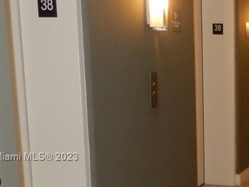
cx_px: 309
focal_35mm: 77
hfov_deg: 23.0
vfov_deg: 18.9
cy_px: 157
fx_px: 554
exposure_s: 1/30
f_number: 3.7
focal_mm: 4.5
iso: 250
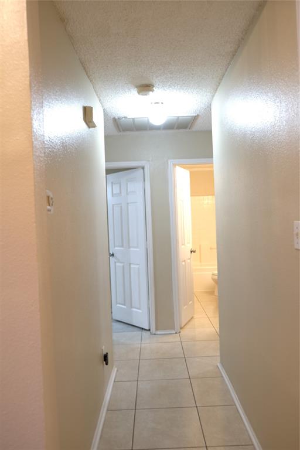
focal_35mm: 27
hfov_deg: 47.9
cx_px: 150
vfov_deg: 67.4
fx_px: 337
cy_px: 225
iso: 125
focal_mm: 18
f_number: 2.8
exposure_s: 1/8
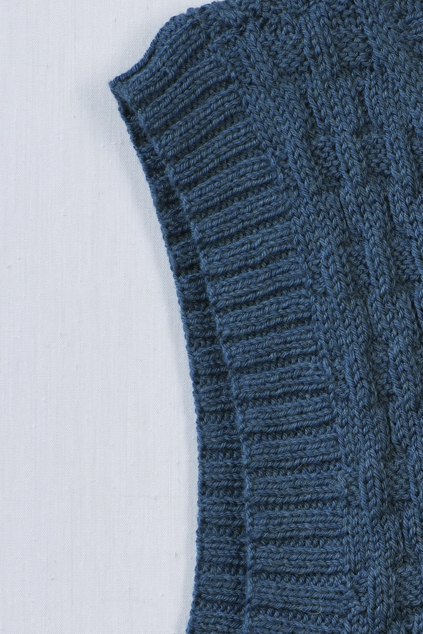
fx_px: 6905
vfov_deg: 5.3
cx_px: 457
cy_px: 495
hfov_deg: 3.5
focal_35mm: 392
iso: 320
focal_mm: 114
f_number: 7.1
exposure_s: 1/50
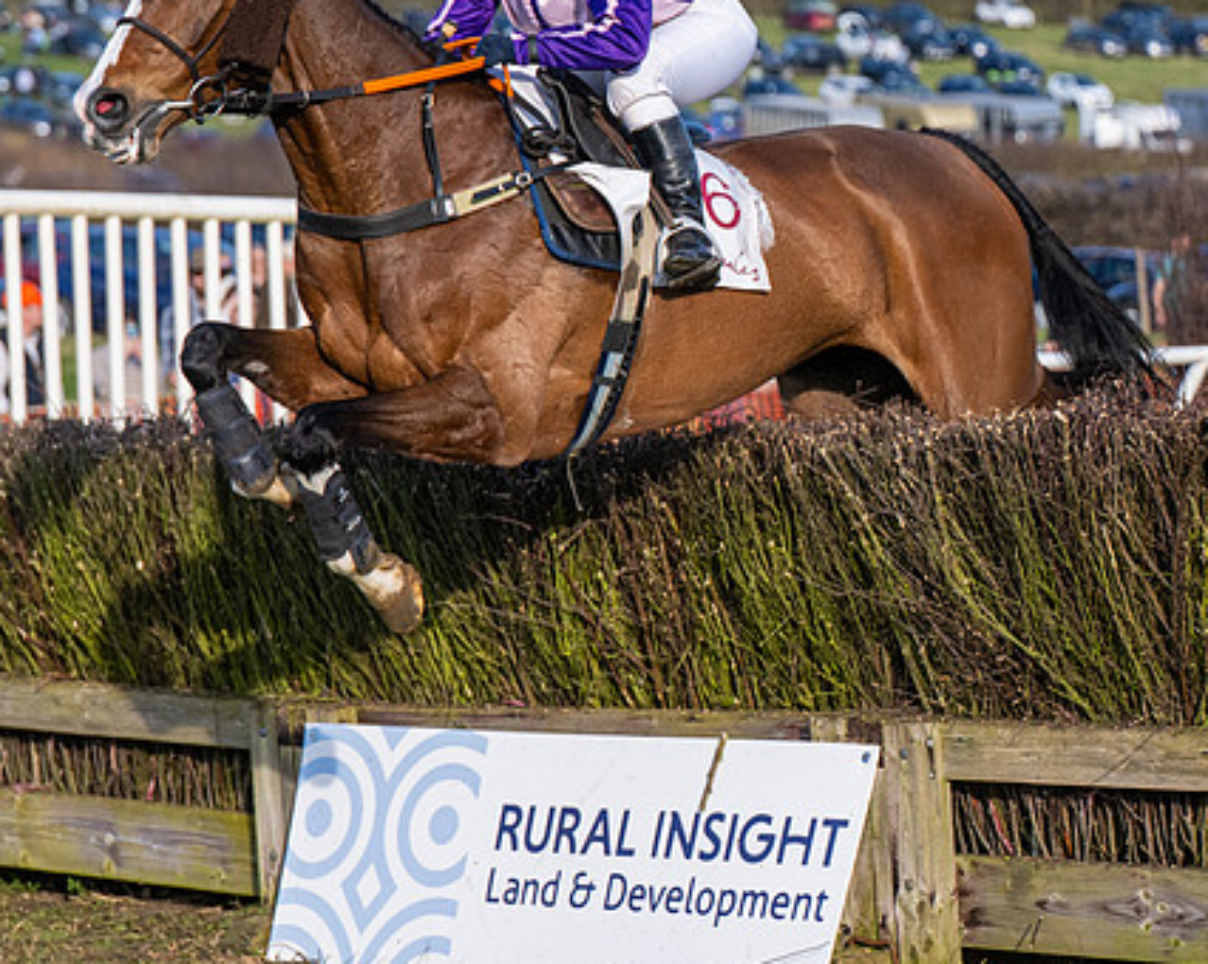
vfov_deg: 10.3
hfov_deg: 12.9
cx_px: 541
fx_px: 5322
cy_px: 260
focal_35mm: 149
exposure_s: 1/5000
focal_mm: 70
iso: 400
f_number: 2.8
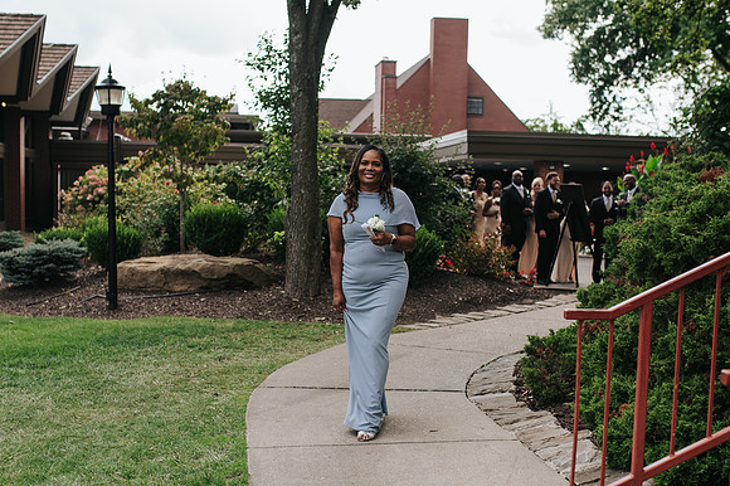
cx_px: 348
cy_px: 304
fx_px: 1059
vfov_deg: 25.8
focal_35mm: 52
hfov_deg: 38.0
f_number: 2.8
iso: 250
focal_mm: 35
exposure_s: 1/2500
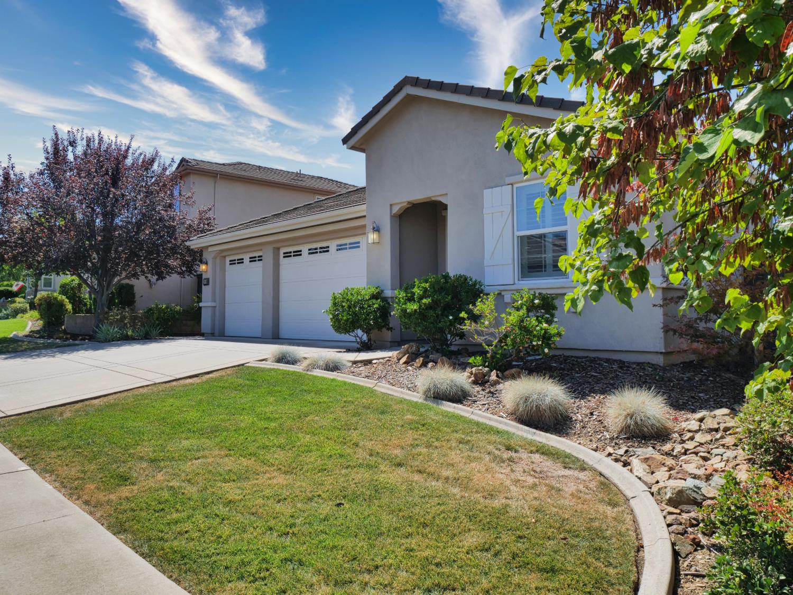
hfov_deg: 71.6
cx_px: 396
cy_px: 298
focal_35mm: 24
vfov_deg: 56.8
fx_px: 550
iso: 100
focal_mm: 12
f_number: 7.1
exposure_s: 1/250
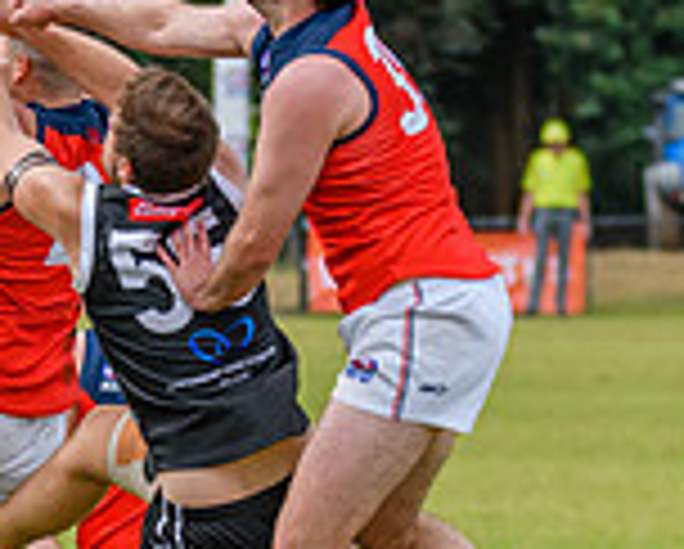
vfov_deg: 2.4
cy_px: 325
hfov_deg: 2.9
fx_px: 13378
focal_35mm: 660
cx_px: 305
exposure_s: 1/2000
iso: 1000
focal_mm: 150
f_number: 5
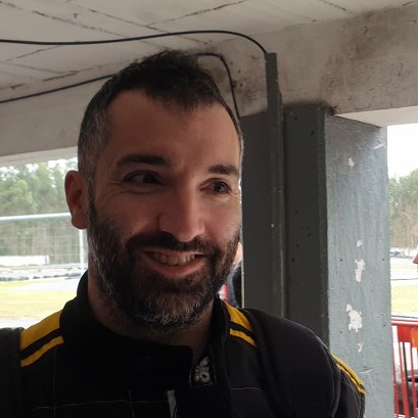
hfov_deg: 27.5
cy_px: 263
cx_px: 380
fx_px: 820
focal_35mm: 60
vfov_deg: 28.5
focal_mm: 4.3
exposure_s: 1/100
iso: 80
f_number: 2.4
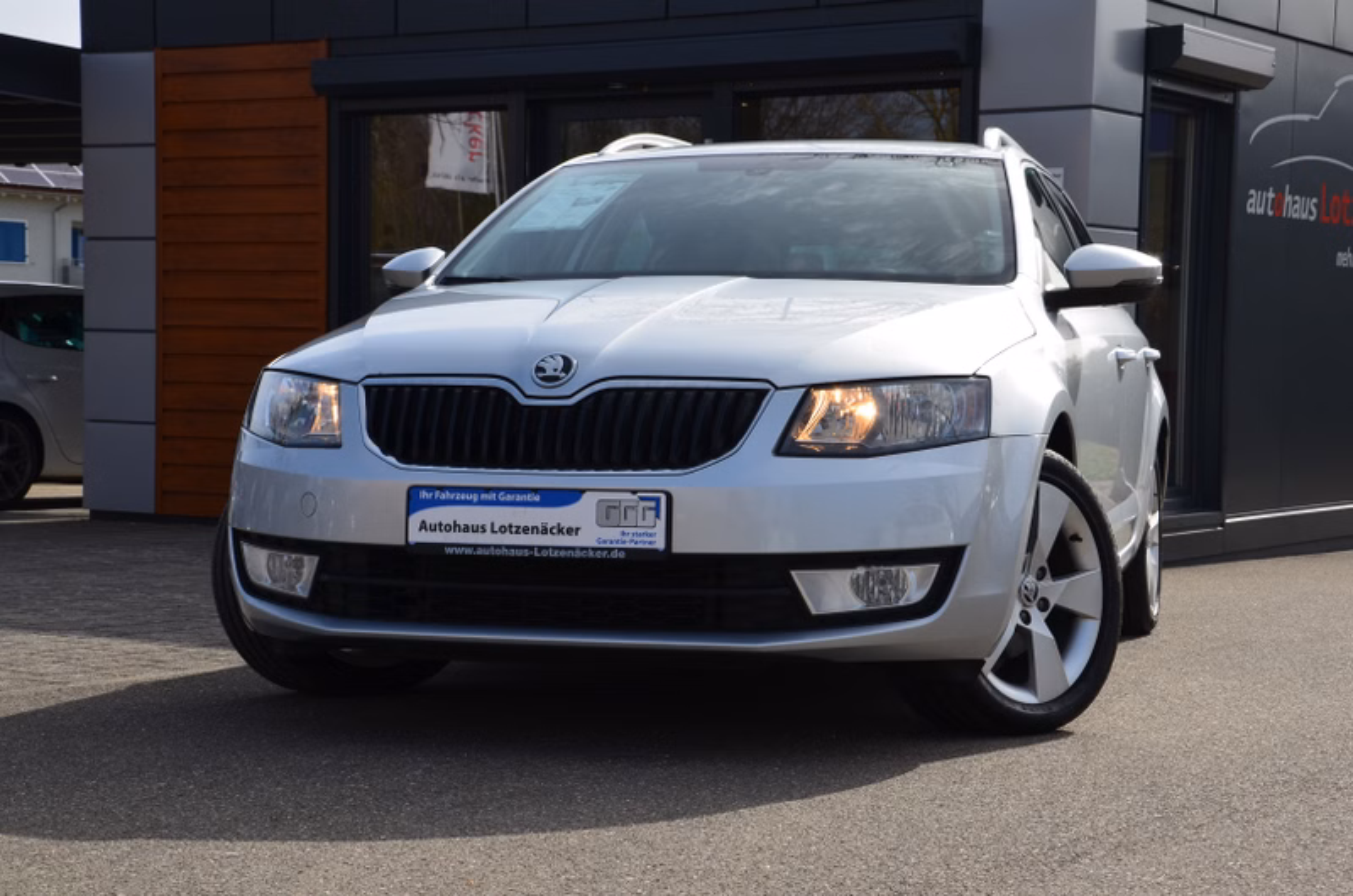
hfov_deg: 29.9
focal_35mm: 68
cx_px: 676
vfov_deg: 20.1
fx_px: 2532
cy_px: 448
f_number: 11
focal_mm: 45
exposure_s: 1/125
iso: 100
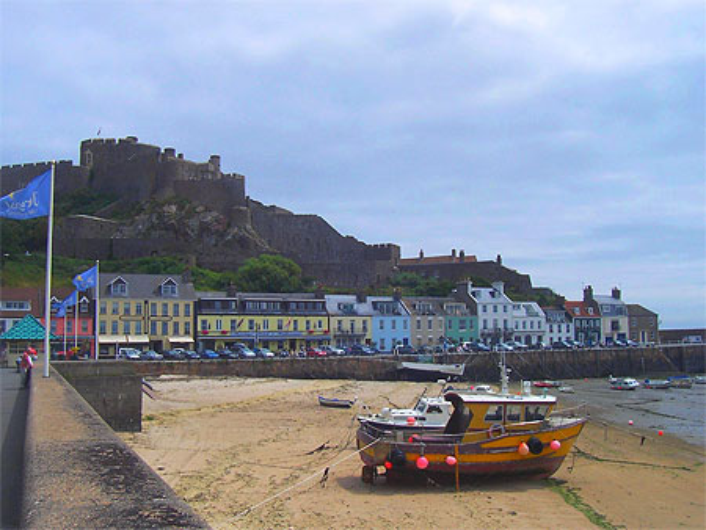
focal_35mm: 37
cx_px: 353
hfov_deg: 50.1
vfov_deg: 38.7
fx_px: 755
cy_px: 265
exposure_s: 1/1000
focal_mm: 5.6
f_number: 5.6
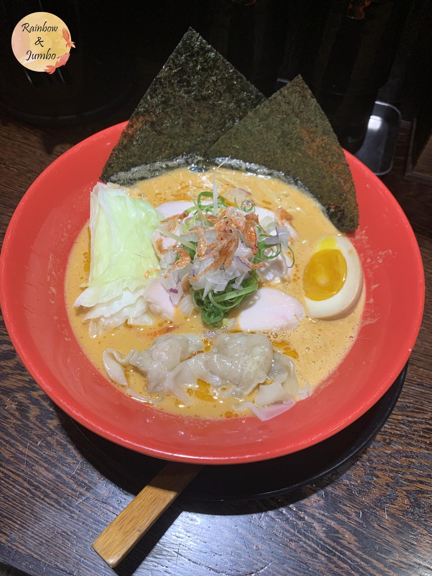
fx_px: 433
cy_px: 288
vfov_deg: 67.3
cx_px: 216
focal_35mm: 26
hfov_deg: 53.1
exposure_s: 1/120
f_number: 1.8
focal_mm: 4.25
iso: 100
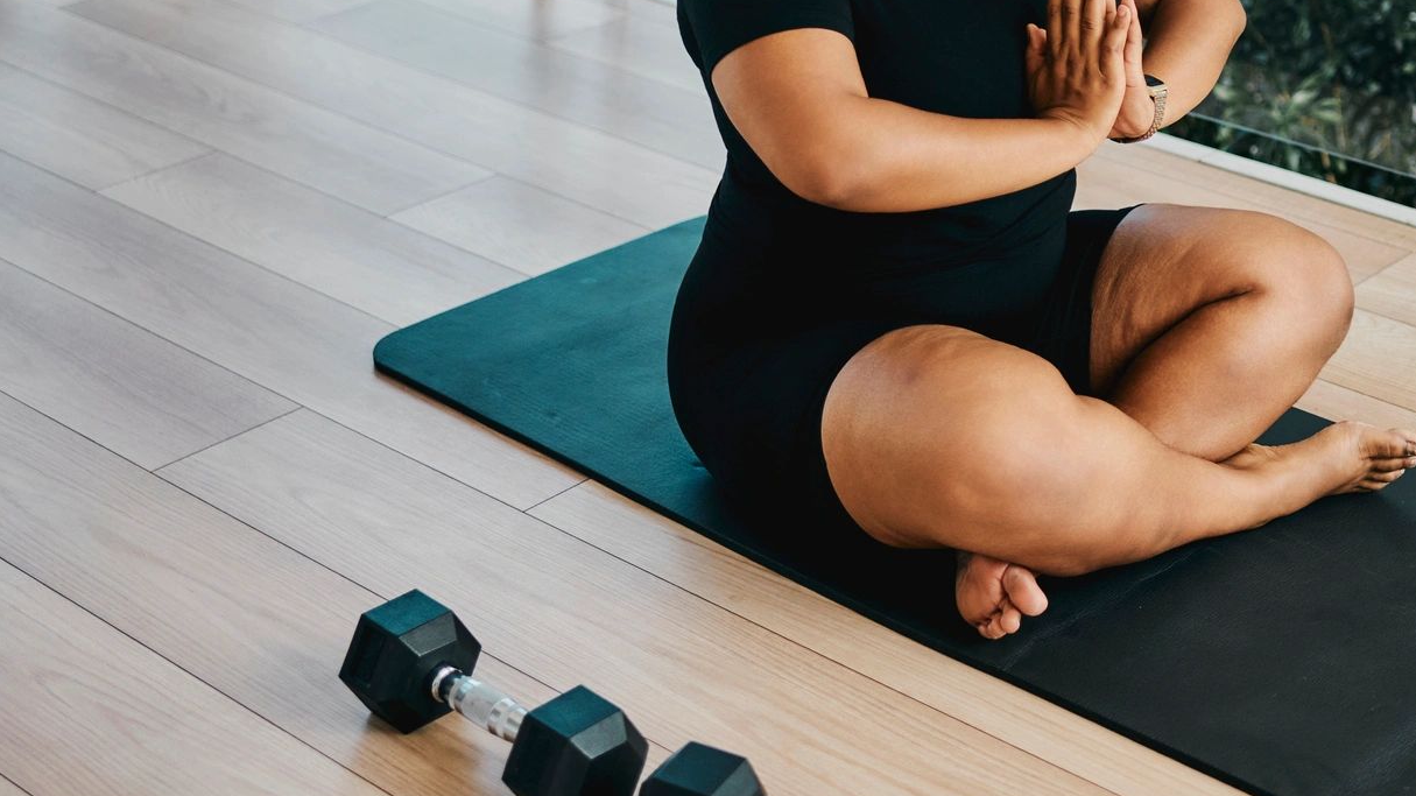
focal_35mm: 64
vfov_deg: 18.7
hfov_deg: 32.4
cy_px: 231
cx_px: 1010
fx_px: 2403
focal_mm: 35
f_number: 1.8
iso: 320
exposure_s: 1/1250
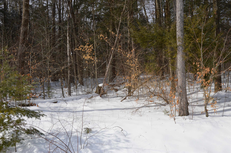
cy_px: 76
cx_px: 116
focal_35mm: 39
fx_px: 250
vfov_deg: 34.1
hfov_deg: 49.6
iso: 100
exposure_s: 1/200
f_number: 13
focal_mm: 26
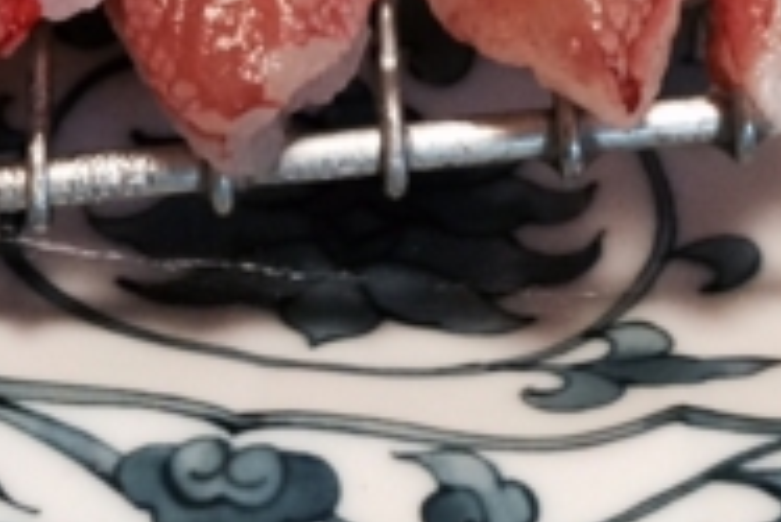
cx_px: 601
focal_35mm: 129
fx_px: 2801
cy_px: -568
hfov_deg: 15.8
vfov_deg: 9.8
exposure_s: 1/30
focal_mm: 4.15
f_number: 2.2
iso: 160
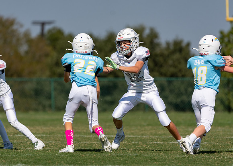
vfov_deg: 2.6
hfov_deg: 3.6
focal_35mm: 556
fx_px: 3676
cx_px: 109
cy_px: 87
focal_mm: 400
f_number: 5.6
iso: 100
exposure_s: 1/1250
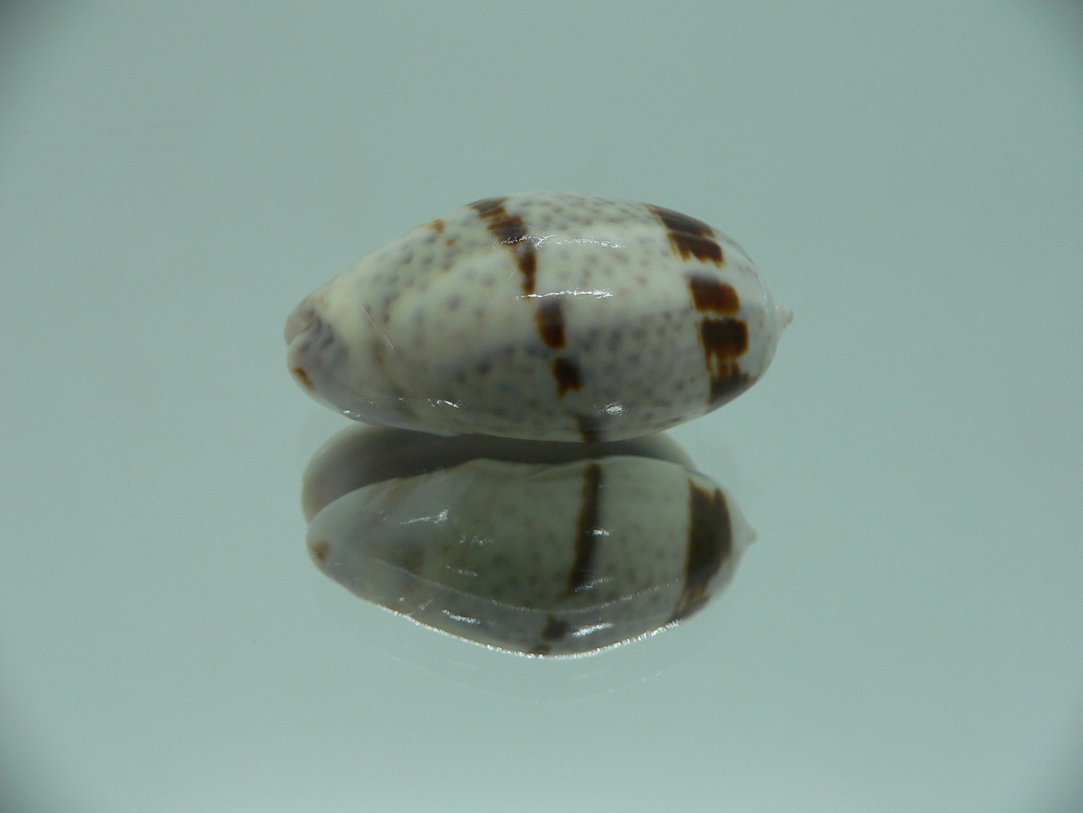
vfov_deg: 40.7
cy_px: 406
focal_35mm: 35
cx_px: 542
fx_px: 1095
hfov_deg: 52.6
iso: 80
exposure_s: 1/60
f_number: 2.8
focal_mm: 4.6
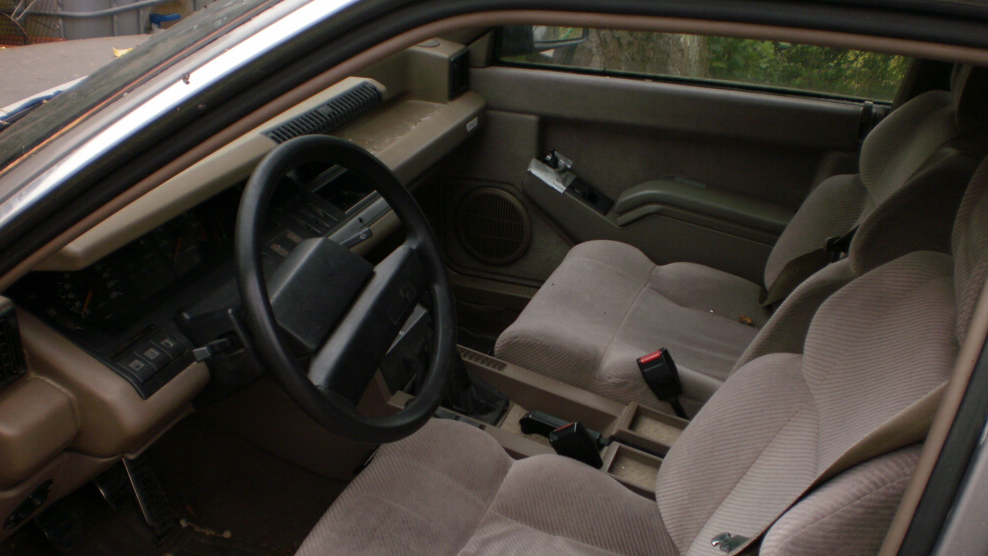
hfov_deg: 50.5
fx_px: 1048
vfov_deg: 29.6
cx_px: 494
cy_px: 333
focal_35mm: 40
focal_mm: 6.3
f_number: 3.1
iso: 100
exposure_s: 1/400
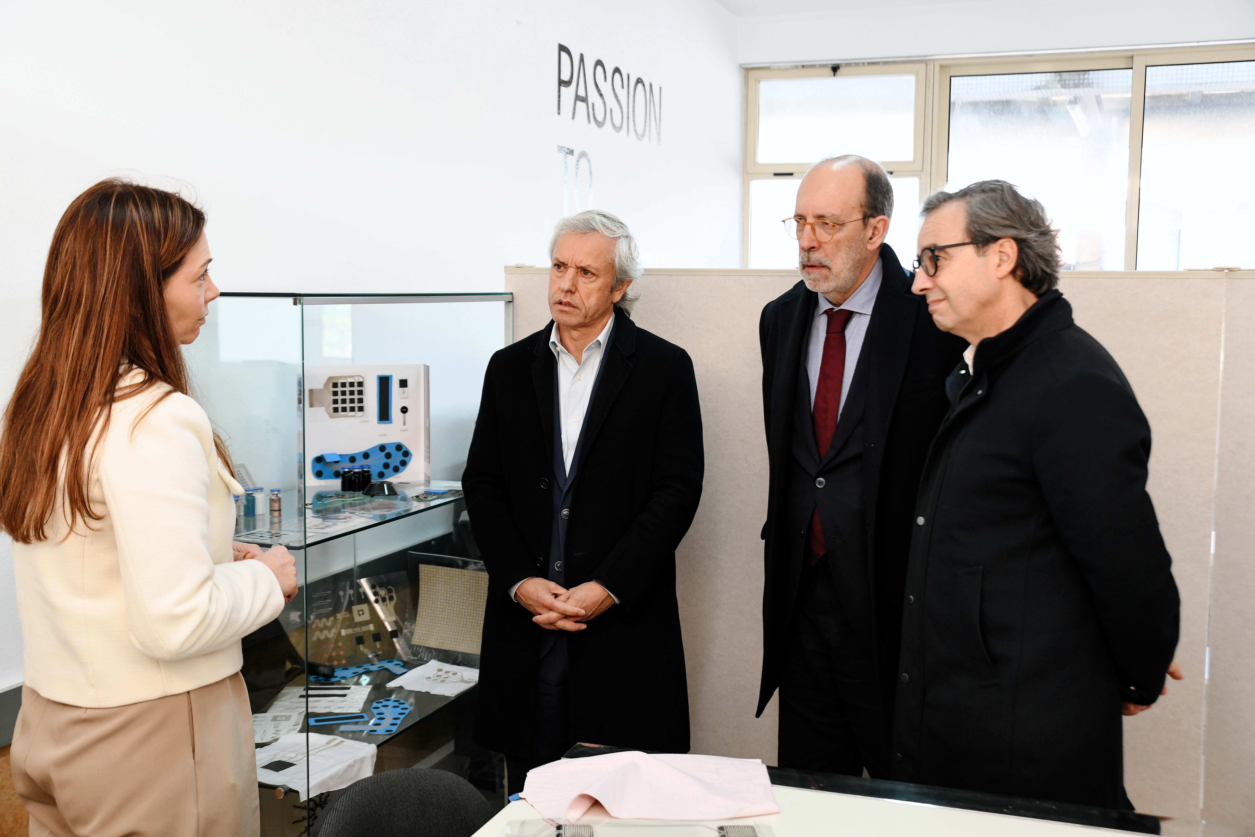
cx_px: 628
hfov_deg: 48.5
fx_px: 1394
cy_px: 418
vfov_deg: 33.4
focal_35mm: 40
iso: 1600
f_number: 4
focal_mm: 40
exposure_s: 1/200
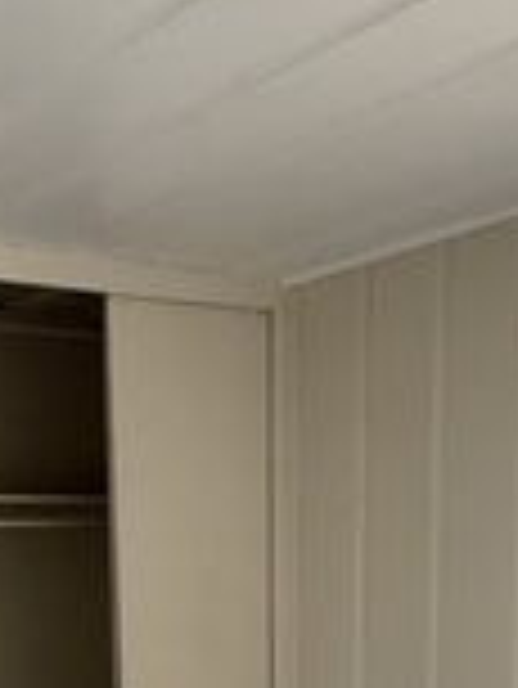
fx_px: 1215
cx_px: 158
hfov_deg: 23.9
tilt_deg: -11.8
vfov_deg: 28.0
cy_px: 807
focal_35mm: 61
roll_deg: +1.0
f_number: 2.2
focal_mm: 2.22
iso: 400
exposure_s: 1/69
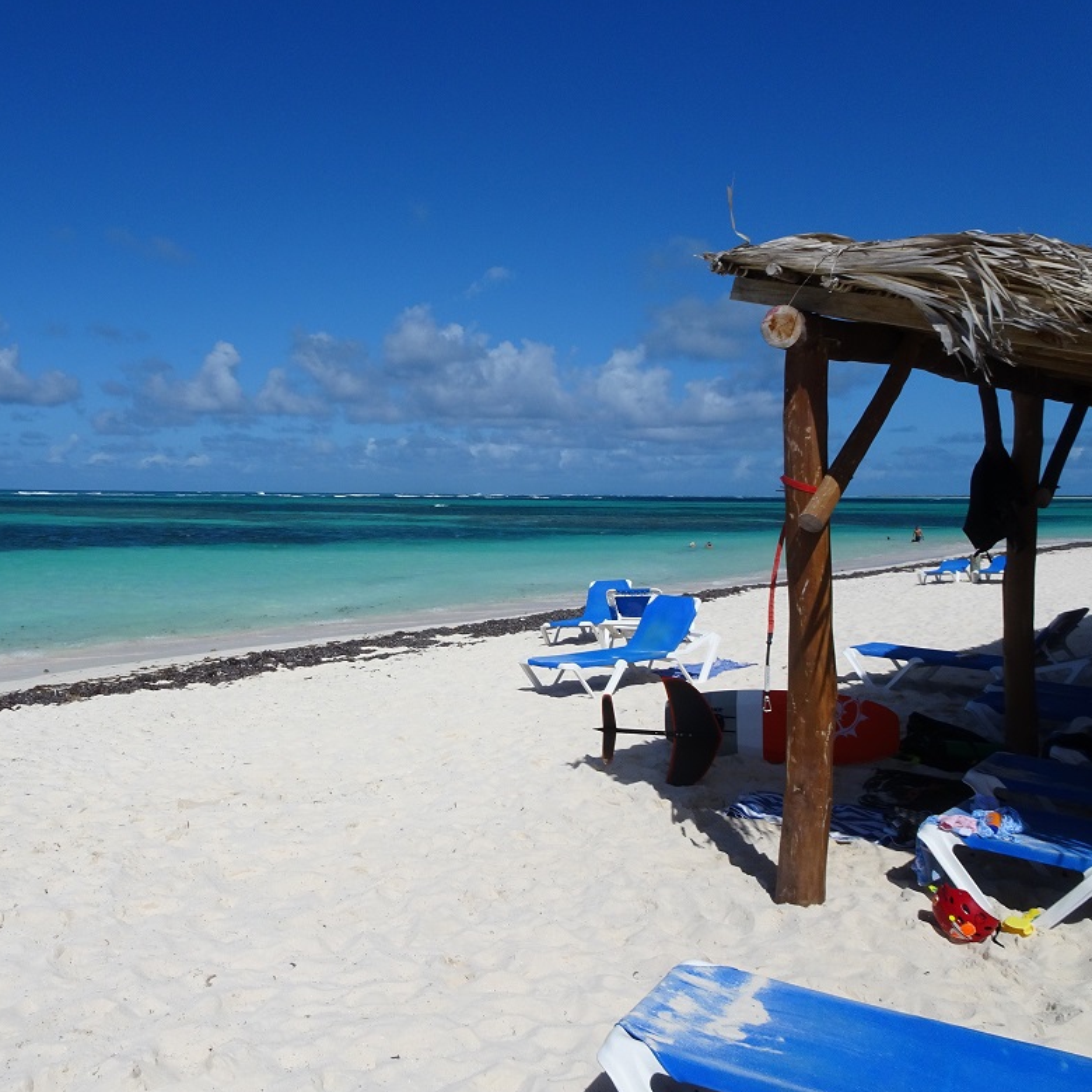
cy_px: 536
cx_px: 375
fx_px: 1035
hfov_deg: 54.6
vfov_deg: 55.6
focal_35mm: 29
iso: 80
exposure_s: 1/2000
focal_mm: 4.1
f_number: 4
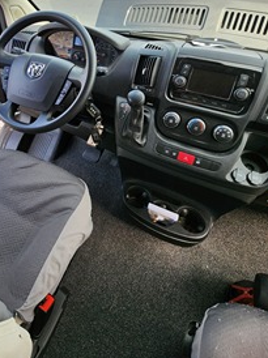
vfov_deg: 81.4
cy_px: 115
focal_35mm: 19
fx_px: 196
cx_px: 85
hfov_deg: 66.4
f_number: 2.2
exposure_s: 1/185
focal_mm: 2.2
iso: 50
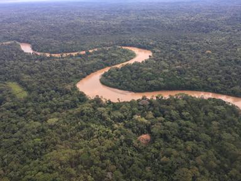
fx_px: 202
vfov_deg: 48.2
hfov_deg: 61.7
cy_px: 90
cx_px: 120
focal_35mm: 29
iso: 25
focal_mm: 4.15
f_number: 2.2
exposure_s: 1/354
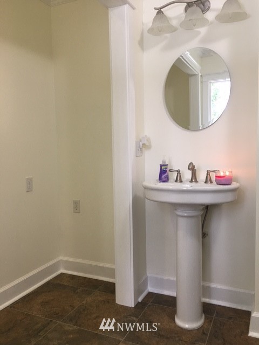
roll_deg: +1.1
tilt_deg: -3.1
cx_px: 130
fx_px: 289
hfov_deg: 48.2
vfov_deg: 61.7
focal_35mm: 29
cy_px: 172
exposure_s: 1/15
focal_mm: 4.15
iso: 50
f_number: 2.2
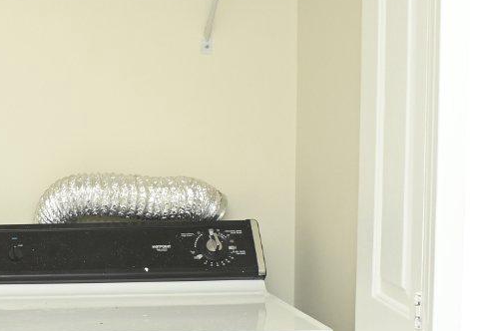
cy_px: 201
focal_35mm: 82
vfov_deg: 16.6
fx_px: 1135
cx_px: -25
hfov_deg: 23.5
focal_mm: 20
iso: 400
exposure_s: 1/60
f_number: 13
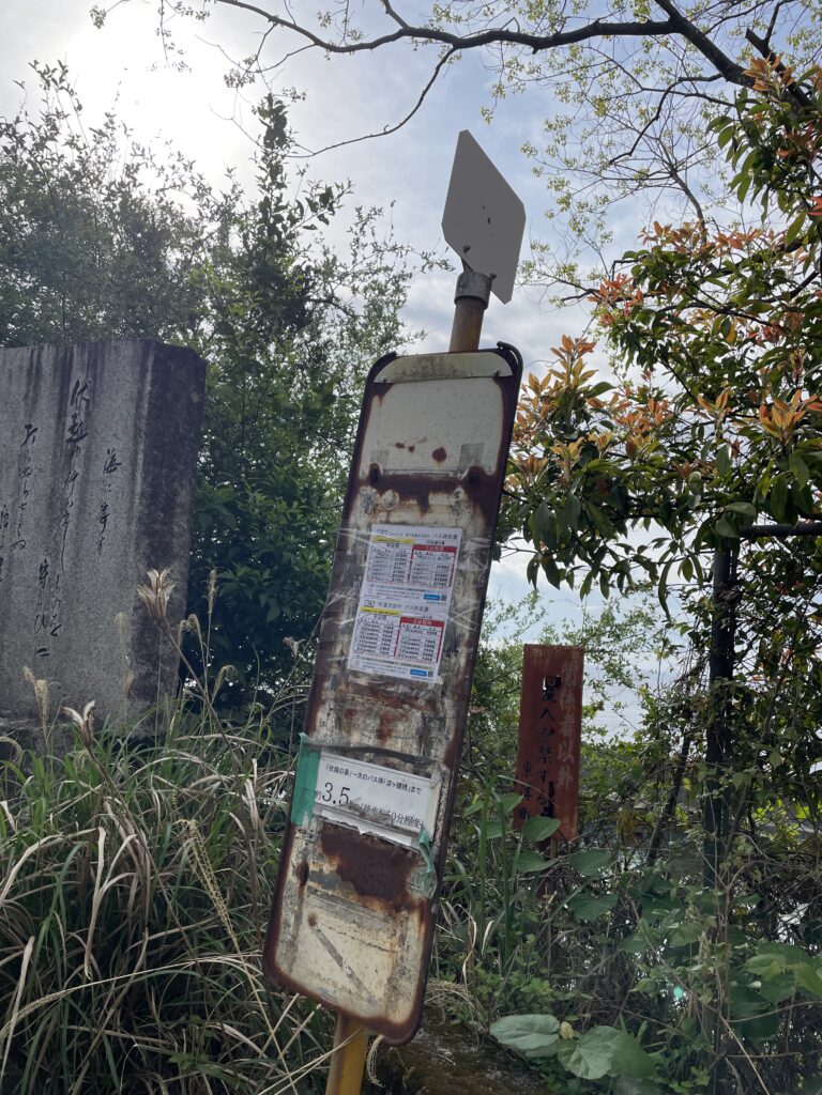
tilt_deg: +7.0
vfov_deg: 67.3
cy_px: 548
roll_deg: -5.2
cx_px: 411
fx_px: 823
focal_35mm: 26
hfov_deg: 53.1
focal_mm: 4.2
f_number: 1.6
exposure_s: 1/4464
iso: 32
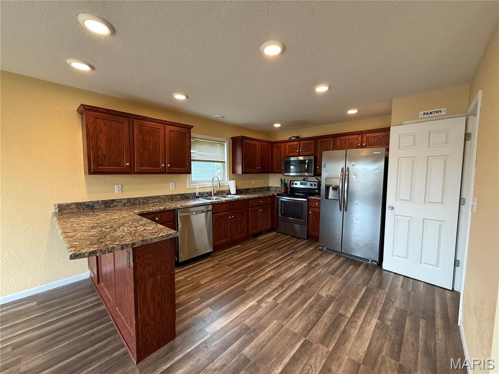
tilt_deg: -3.6
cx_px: 250
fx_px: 202
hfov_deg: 102.1
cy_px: 187
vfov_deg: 85.7
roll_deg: -0.6
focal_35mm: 14
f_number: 2.2
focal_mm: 2.22
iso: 200
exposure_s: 1/60
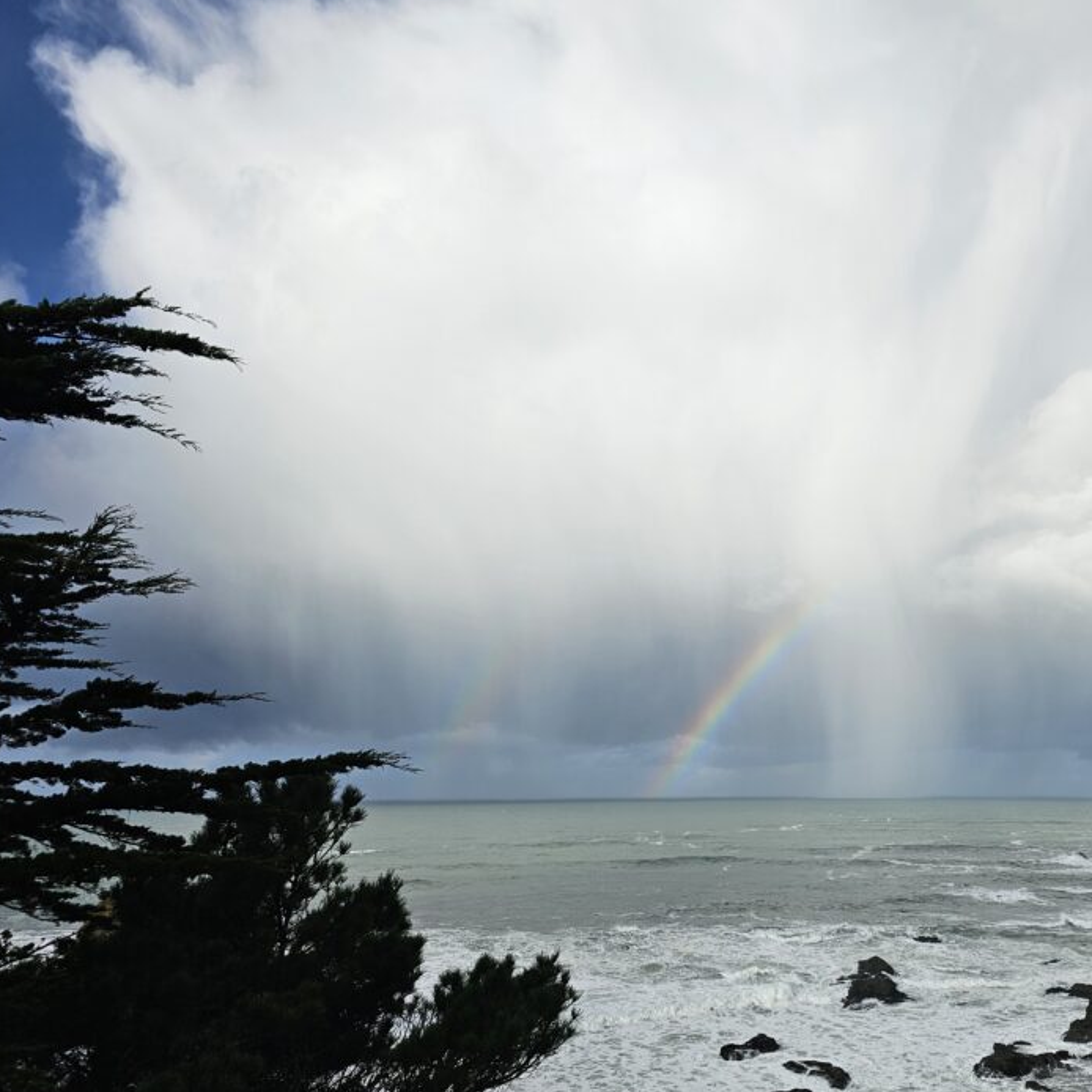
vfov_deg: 54.0
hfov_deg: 52.5
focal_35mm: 30
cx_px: 766
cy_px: 529
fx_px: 1071
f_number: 1.7
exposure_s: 1/2531
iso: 10
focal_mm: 6.3
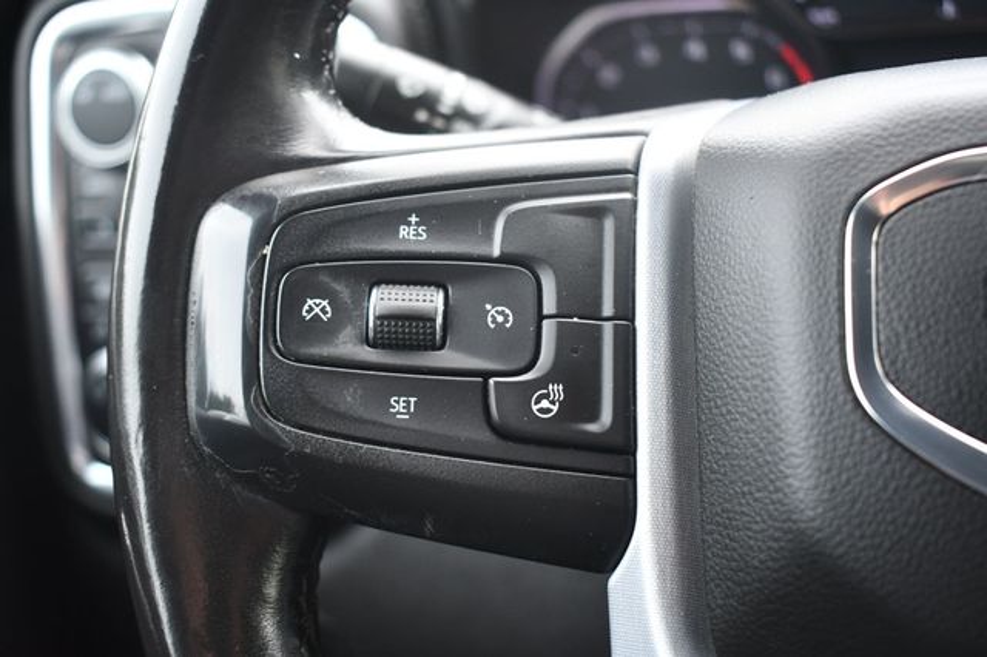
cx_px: 494
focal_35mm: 45
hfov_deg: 43.6
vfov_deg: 29.8
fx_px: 1233
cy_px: 328
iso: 800
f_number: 4.2
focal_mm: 30
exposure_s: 1/250
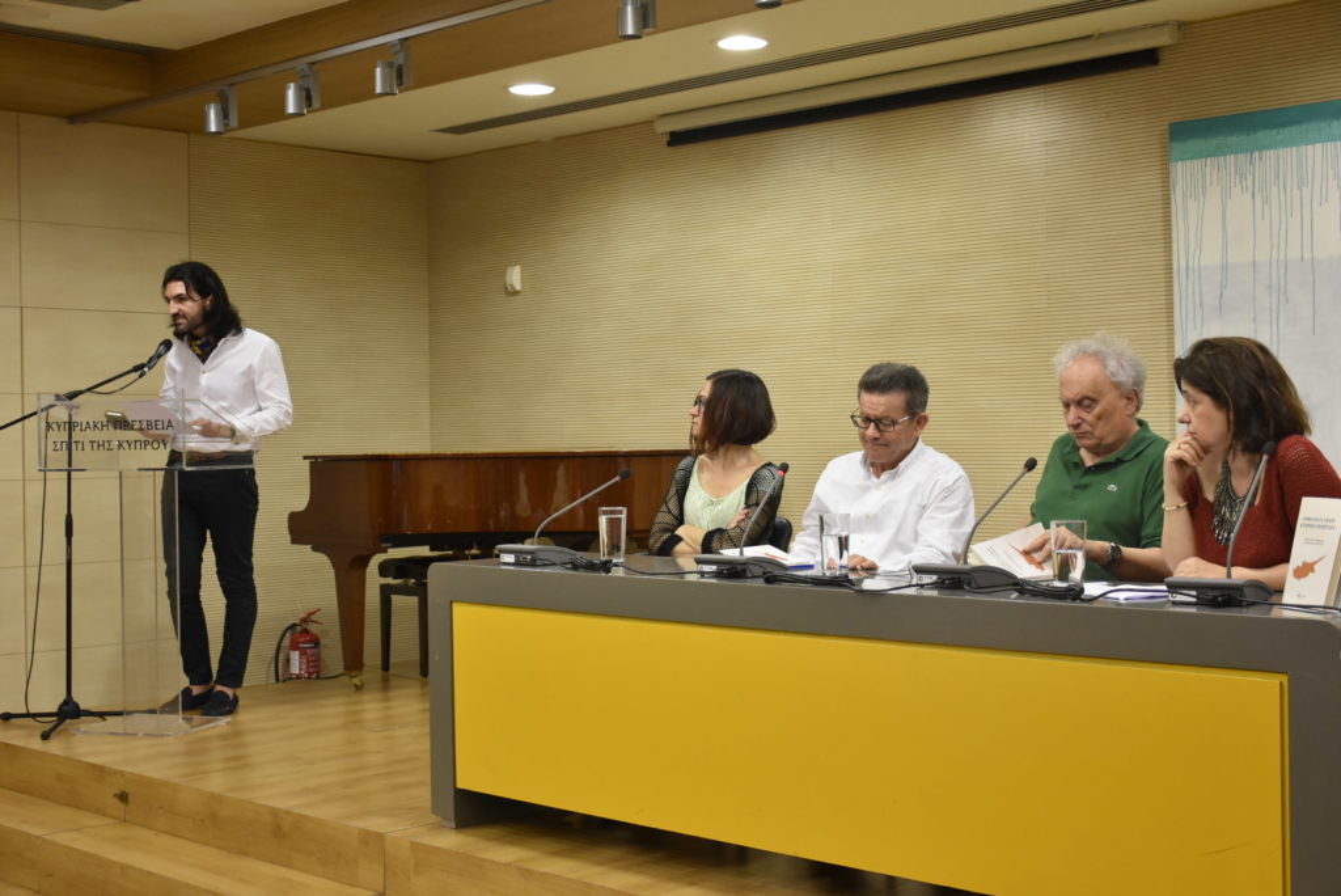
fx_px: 1789
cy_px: 448
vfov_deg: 28.1
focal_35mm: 48
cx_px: 670
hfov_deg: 41.1
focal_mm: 32
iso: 1600
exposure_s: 1/80
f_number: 4.5
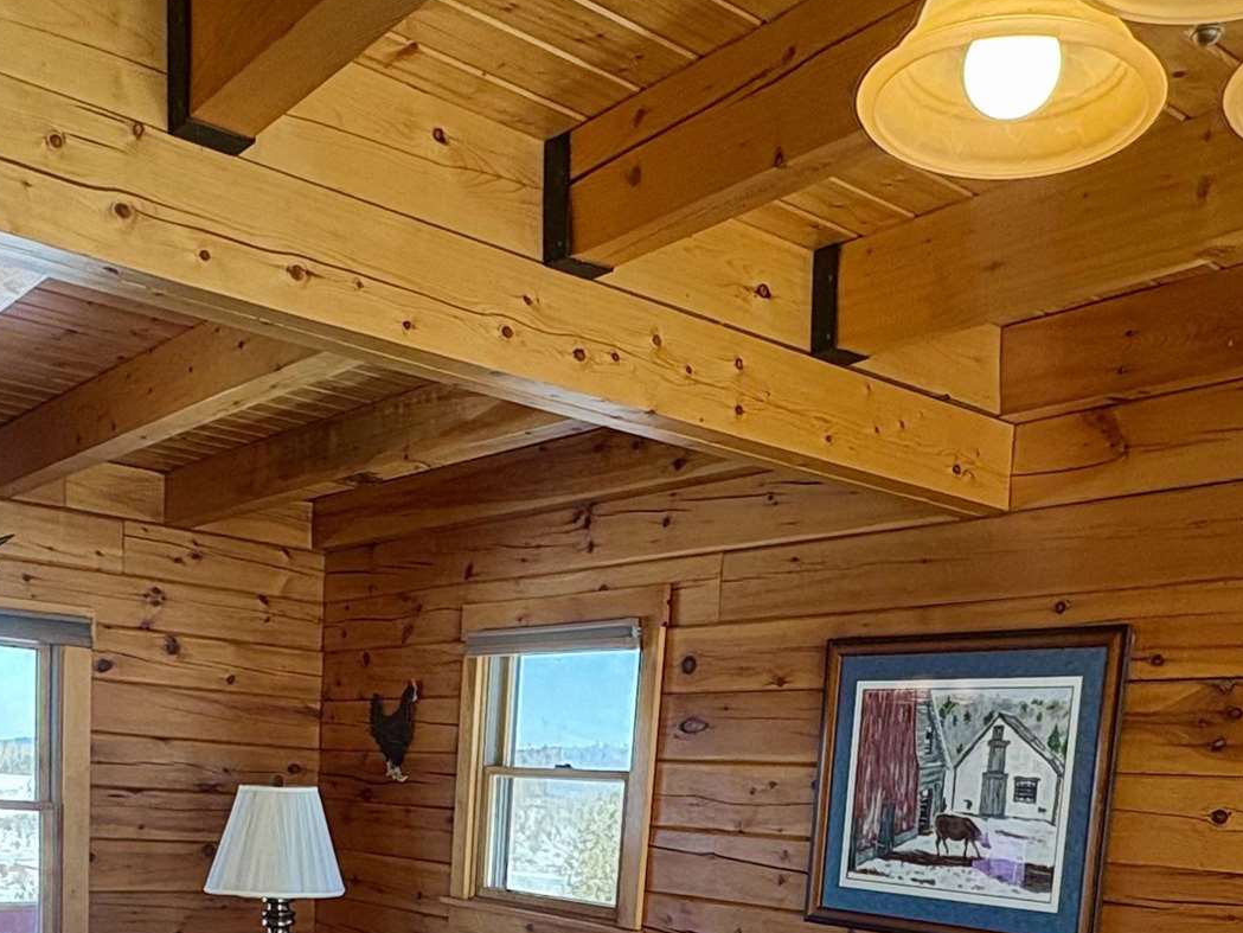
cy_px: 989
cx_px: 629
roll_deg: -2.8
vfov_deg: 31.7
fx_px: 1472
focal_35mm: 41
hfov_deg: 45.8
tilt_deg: -6.9
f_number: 2.2
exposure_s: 1/134
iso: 125
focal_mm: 2.22
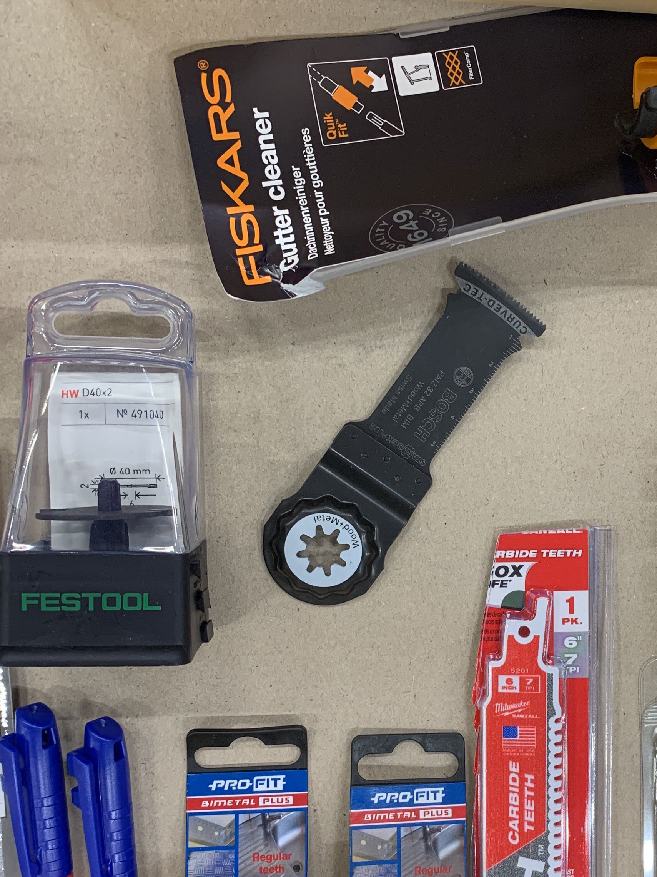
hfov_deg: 30.7
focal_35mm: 46
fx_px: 1164
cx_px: 532
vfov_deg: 41.1
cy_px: 503
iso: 100
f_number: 1.8
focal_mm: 4.25
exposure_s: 1/64
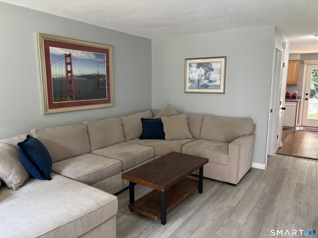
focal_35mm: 26
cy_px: 119
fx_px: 239
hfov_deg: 67.3
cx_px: 159
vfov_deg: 53.1
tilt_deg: -8.8
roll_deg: -0.2
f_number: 1.6
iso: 160
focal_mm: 5.96
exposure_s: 1/60
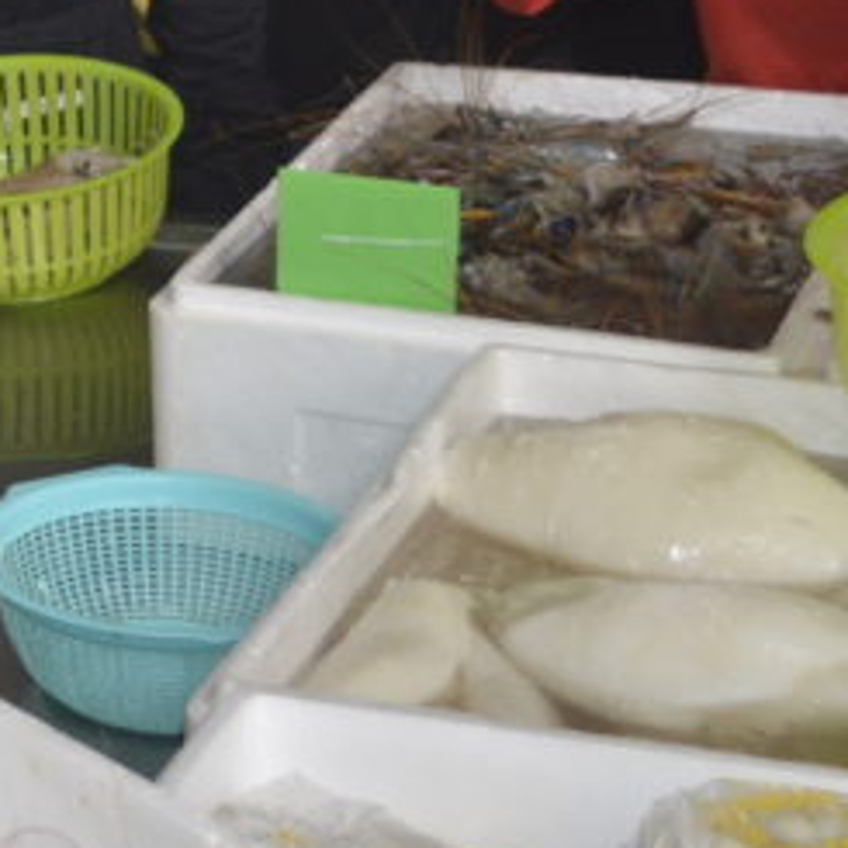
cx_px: -592
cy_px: -254
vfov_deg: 13.2
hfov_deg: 12.6
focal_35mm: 128
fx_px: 3548
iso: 400
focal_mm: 24
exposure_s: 1/80
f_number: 4
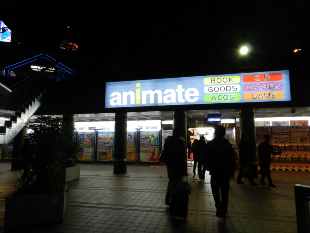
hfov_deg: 73.9
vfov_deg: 58.9
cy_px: 116
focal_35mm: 23
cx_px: 155
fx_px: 206
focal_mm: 4
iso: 180
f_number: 3.4
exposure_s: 1/30
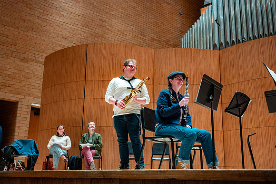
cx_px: 138
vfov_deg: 33.4
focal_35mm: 40
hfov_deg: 48.5
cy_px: 92
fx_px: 306
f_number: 4
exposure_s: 1/160
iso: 1600
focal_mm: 40
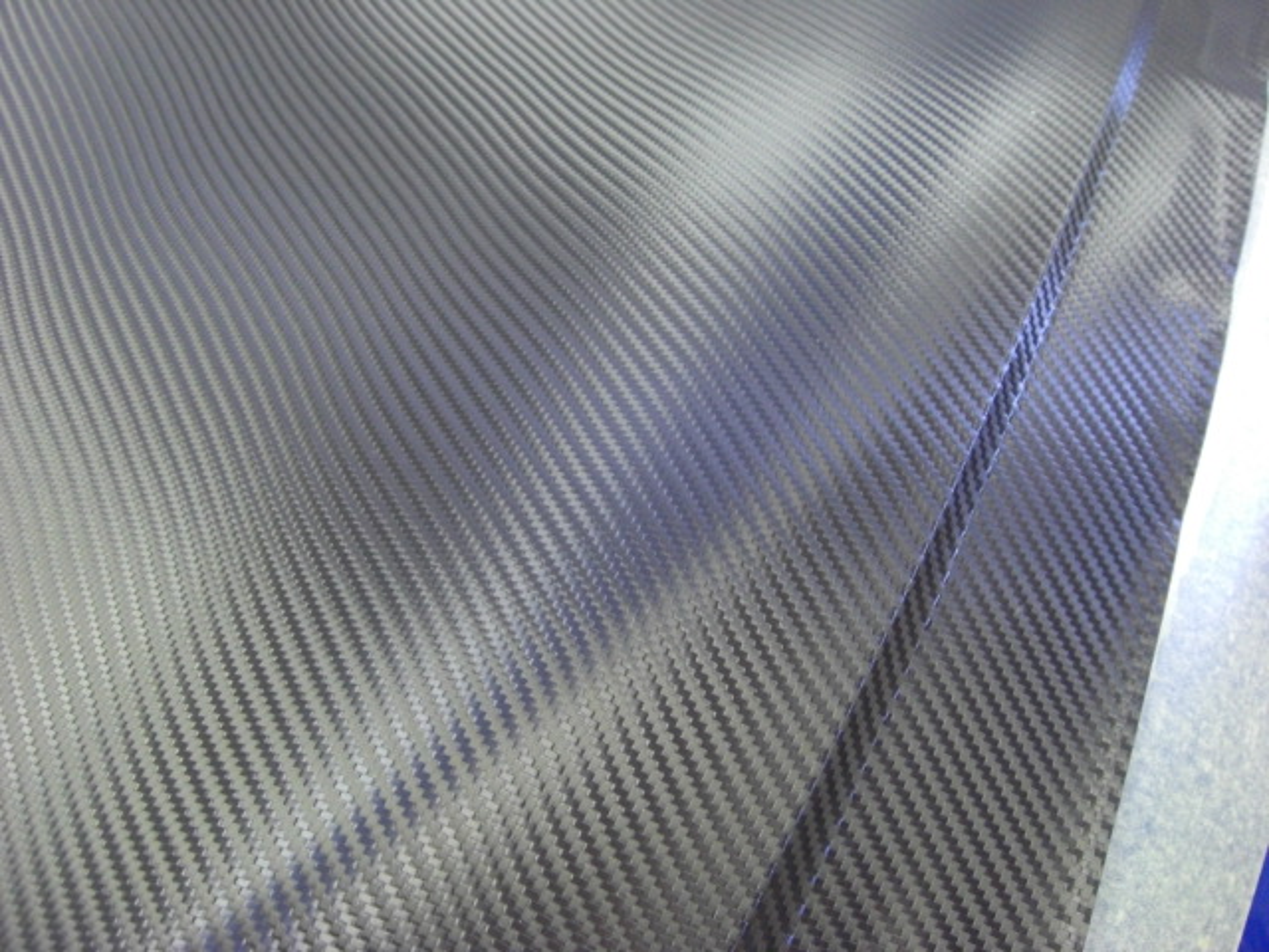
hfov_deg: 49.0
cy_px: 476
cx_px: 634
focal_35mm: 38
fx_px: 1393
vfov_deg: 37.7
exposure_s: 1/40
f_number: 2.7
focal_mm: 6.2
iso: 400
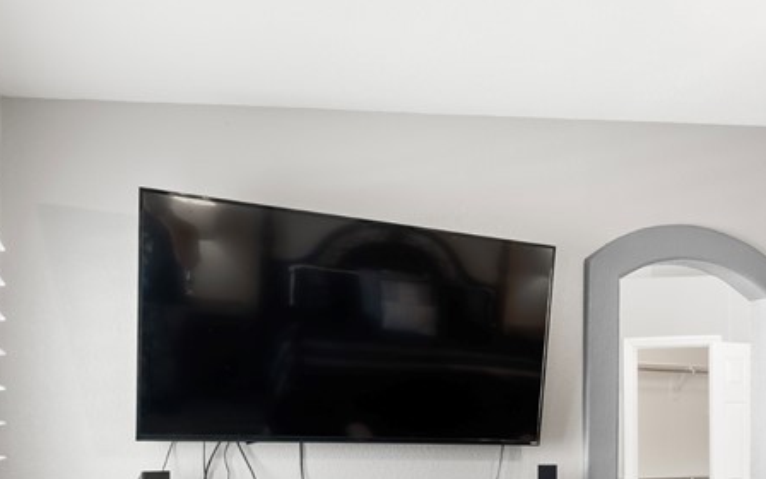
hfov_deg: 42.9
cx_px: 699
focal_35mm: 42
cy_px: 448
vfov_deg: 29.1
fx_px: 877
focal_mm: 17
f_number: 8
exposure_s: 1/2.5
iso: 400
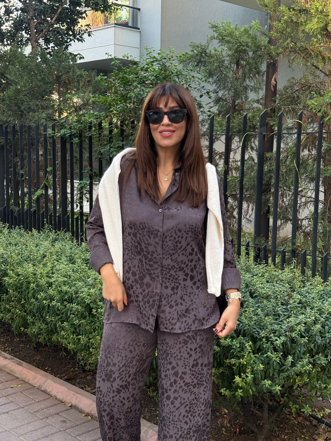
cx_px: 166
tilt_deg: -5.2
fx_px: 612
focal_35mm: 48
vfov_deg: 39.7
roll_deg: -1.8
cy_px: 220
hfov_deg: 30.3
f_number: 1.78
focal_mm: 6.76
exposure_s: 1/108
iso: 200
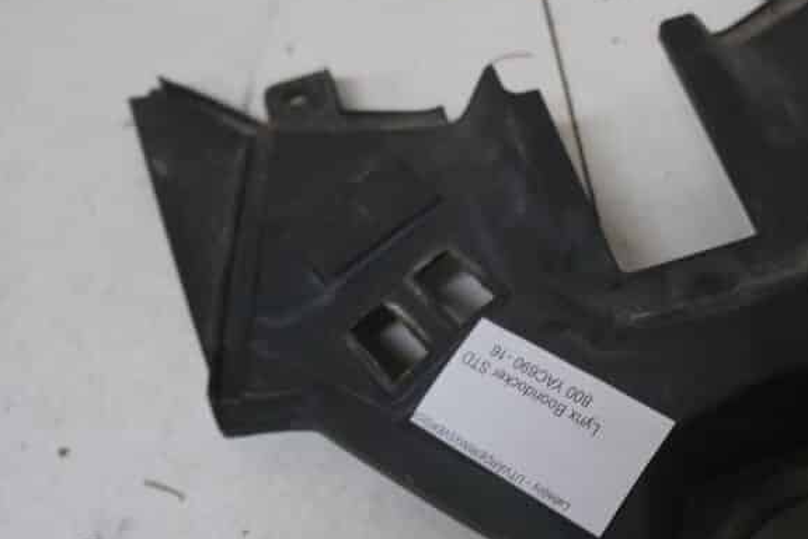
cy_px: 415
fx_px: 1077
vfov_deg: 27.6
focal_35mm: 48
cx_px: 616
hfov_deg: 39.9
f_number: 4
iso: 1250
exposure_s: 1/60
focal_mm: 18
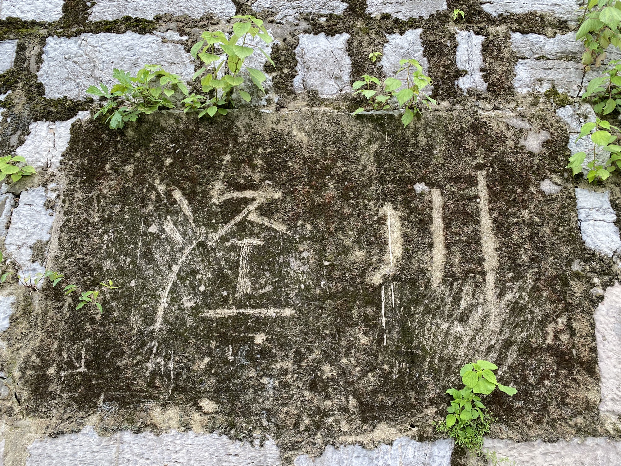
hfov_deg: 67.3
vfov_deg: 53.1
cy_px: 233
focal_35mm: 26
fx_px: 466
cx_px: 310
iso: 100
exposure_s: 1/121
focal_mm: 4.25
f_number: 1.8
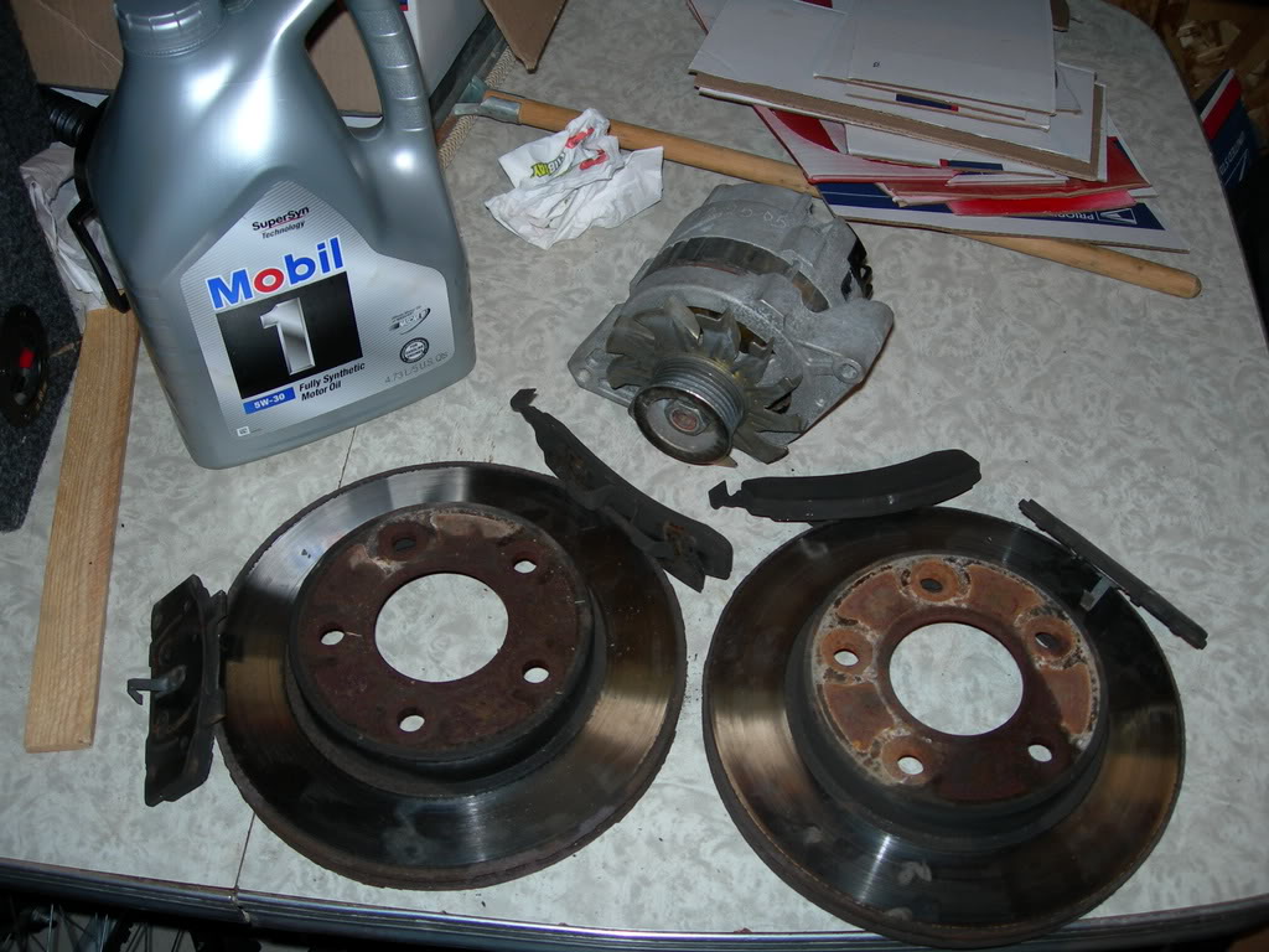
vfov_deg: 37.7
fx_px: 1393
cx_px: 634
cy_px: 476
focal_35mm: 38
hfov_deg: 49.0
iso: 50
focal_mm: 7.8
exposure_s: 1/60.1
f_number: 2.8
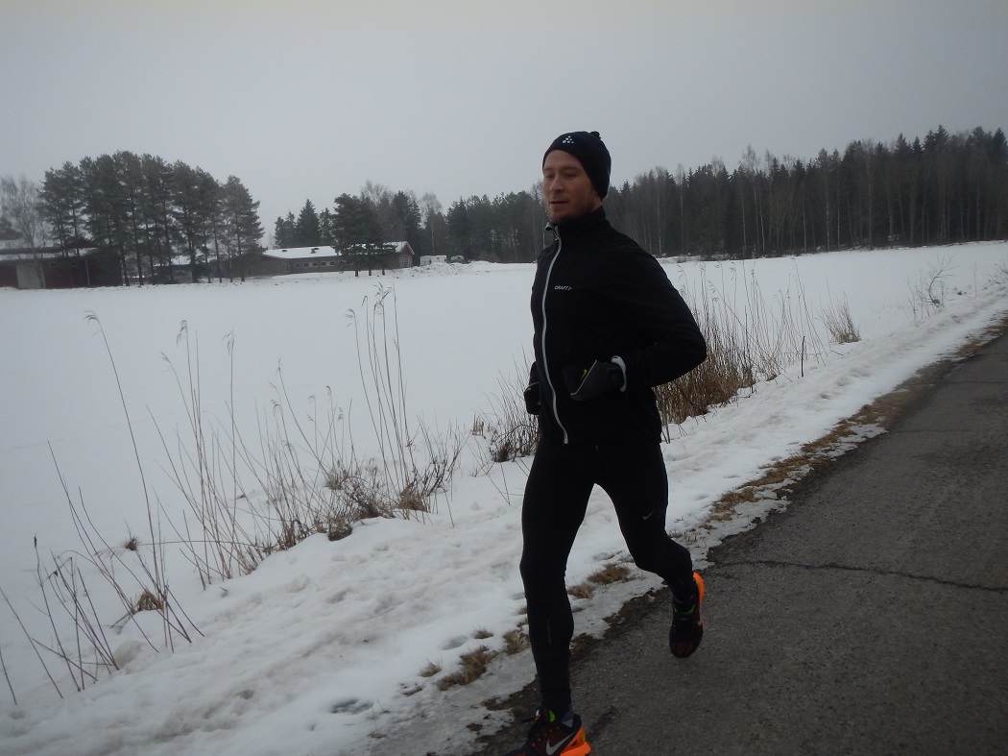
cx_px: 504
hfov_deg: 63.5
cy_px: 378
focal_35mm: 28
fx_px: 815
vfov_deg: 49.7
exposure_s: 1/640
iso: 125
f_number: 3.9
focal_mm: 5
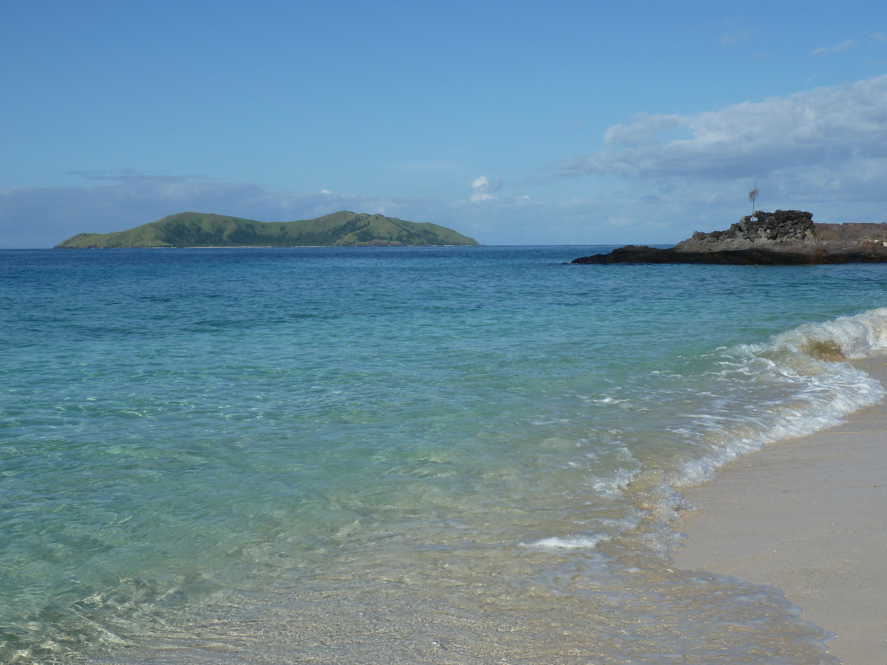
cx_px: 444
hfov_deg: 42.9
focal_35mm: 44
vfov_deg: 32.9
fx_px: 1127
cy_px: 332
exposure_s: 1/500
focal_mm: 7.3
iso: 80
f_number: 5.6
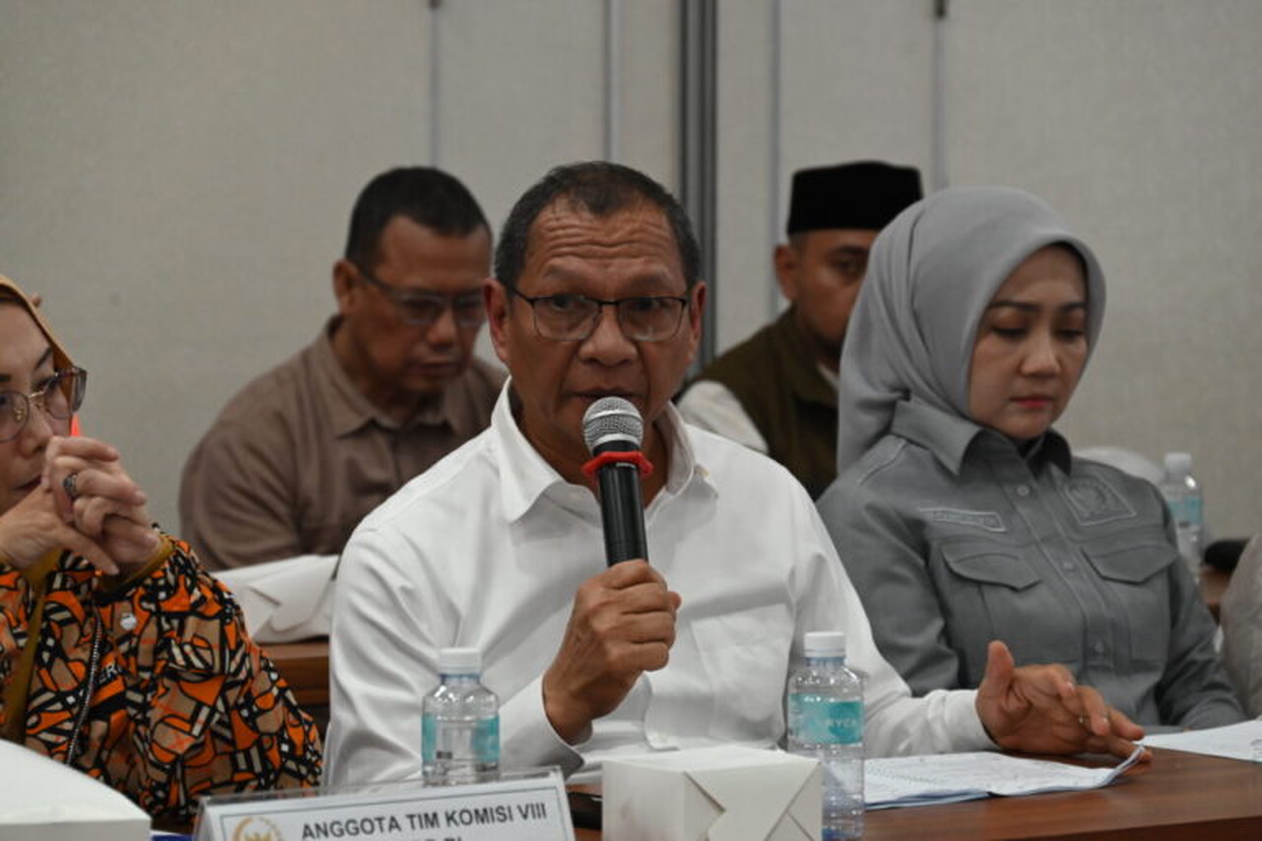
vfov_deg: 9.8
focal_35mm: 140
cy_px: 420
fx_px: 4907
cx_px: 631
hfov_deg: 14.7
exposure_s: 1/200
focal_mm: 140
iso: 4000
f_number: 6.3
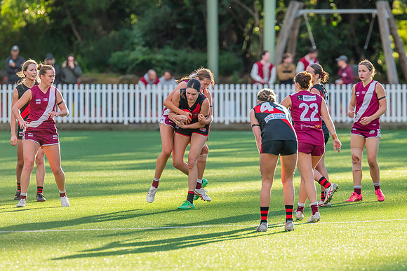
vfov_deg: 2.9
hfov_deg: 4.4
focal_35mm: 472
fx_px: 5339
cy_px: 132
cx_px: 200
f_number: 6.3
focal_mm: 420
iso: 800
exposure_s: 1/800
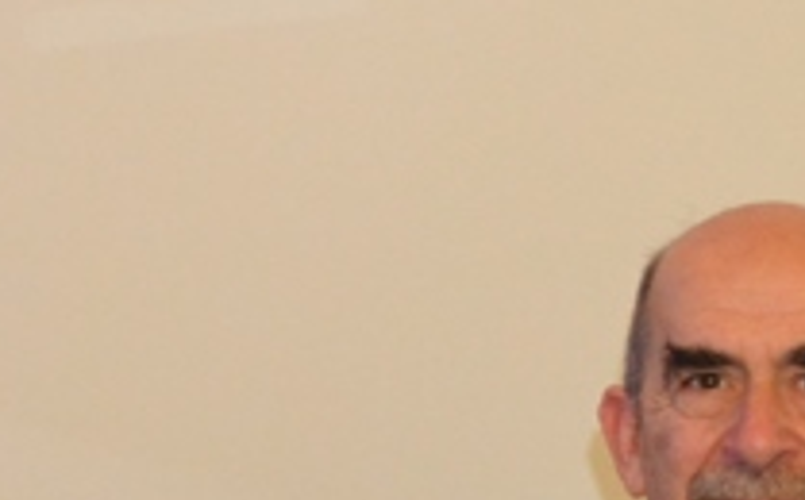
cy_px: 248
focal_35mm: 165
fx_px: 3615
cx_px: -285
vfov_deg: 7.9
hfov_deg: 12.3
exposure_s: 1/60
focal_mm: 22
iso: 1400
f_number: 4
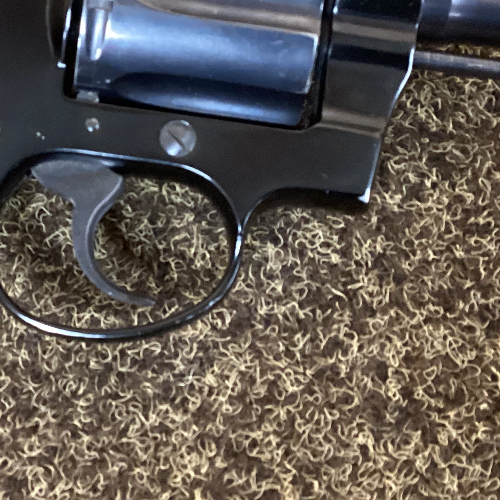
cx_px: 108
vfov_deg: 24.4
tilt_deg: -73.5
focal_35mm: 70
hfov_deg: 24.3
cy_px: 122
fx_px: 1144
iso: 640
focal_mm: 3.3
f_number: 2.4
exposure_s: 1/30
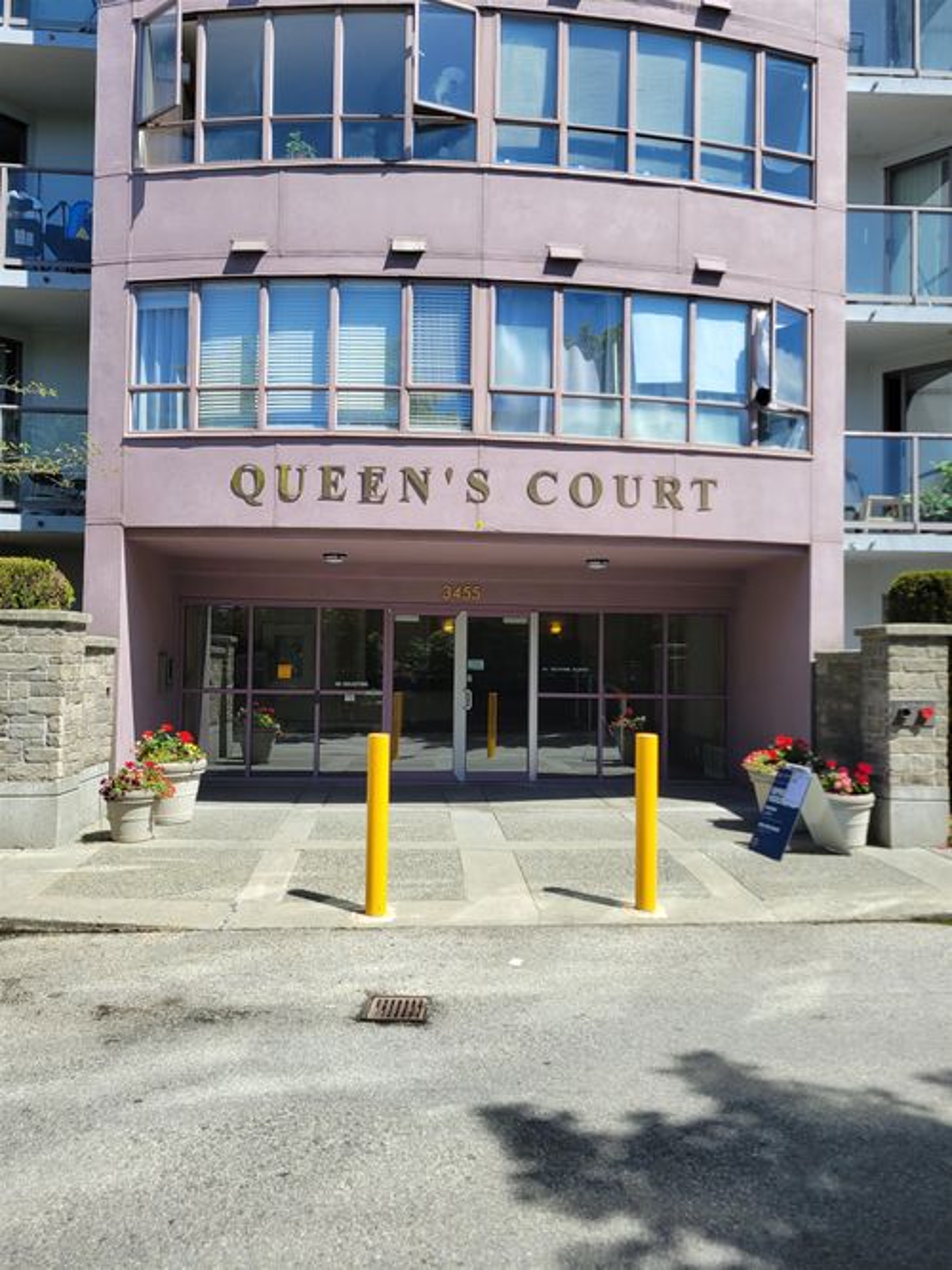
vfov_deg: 67.3
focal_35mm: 26
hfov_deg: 53.0
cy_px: 635
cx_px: 476
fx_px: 954
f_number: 1.8
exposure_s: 1/1517
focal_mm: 5.4
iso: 40
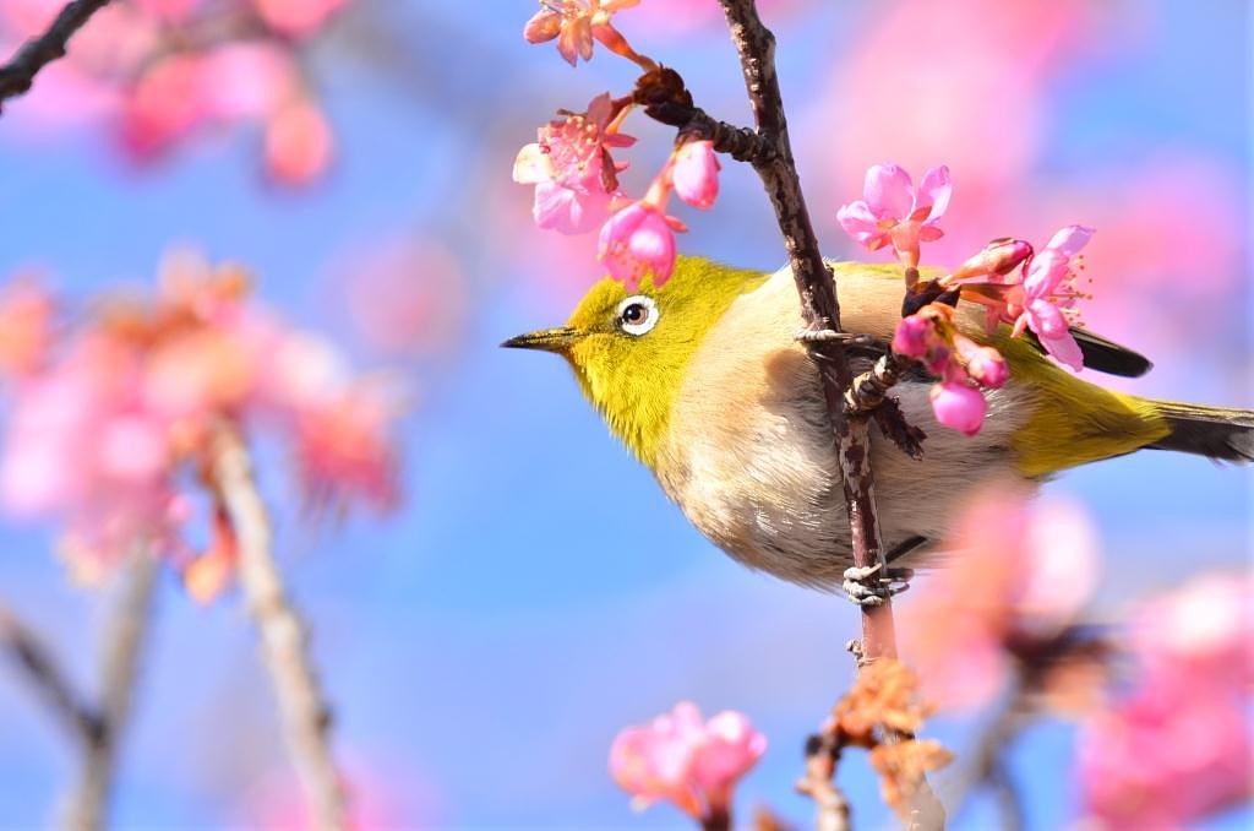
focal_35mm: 750
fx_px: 26068
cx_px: 627
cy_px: 416
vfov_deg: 1.8
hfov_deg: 2.8
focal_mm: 500
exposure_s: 1/500
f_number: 8
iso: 160
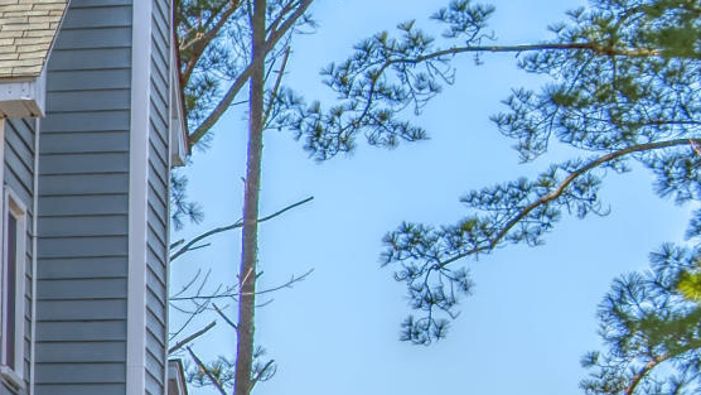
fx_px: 3997
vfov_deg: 5.6
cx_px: -1072
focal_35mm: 215
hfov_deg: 8.9
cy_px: 545
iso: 125
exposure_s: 1/320
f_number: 6.3
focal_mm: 38
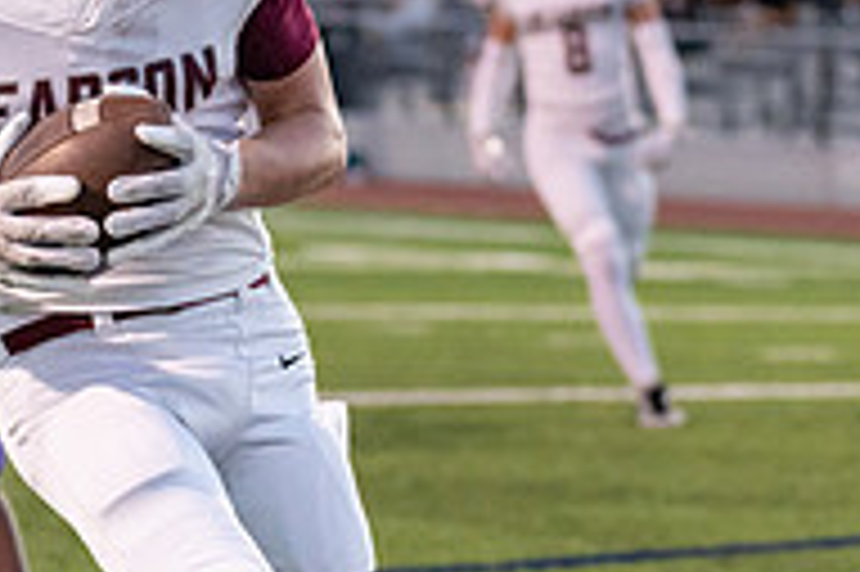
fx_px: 6731
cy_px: 319
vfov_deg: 4.9
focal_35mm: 282
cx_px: -16
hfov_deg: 7.3
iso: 2000
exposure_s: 1/1250
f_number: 2.8
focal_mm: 70
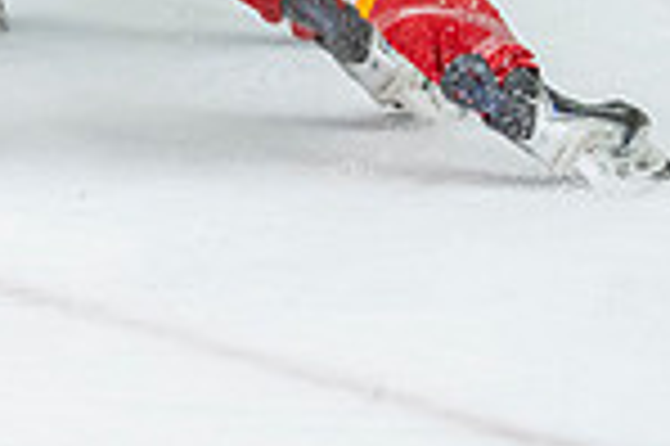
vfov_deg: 3.0
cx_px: -178
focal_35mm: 459
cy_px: -289
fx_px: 8533
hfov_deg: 4.5
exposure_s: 1/640
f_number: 3.2
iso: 2000
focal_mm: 110
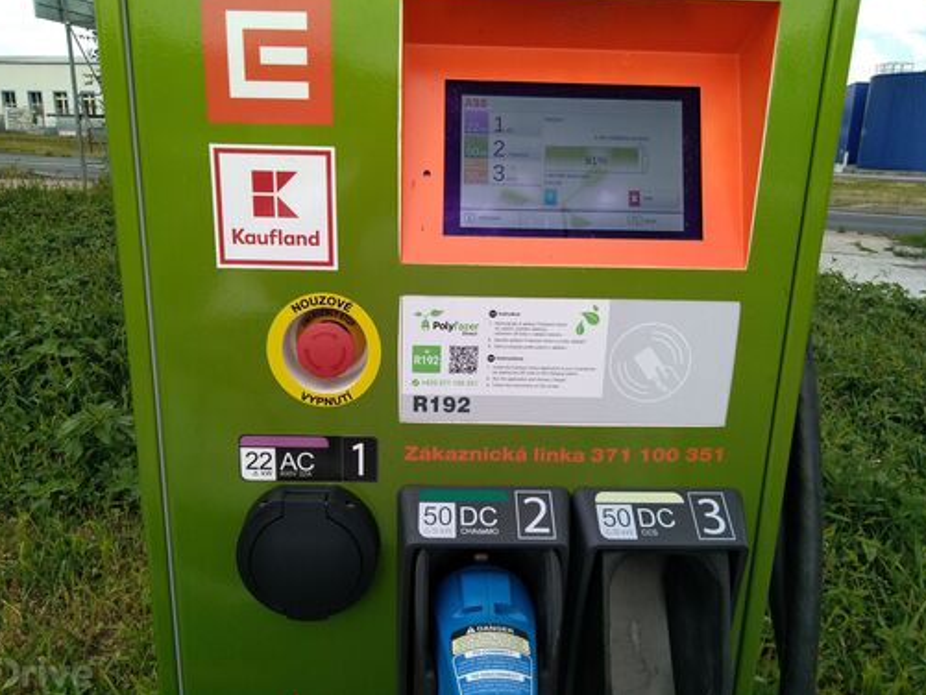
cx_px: 457
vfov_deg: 51.4
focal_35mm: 27
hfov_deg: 65.3
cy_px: 340
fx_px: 722
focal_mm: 3.46
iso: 100
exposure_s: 1/565
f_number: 2.2
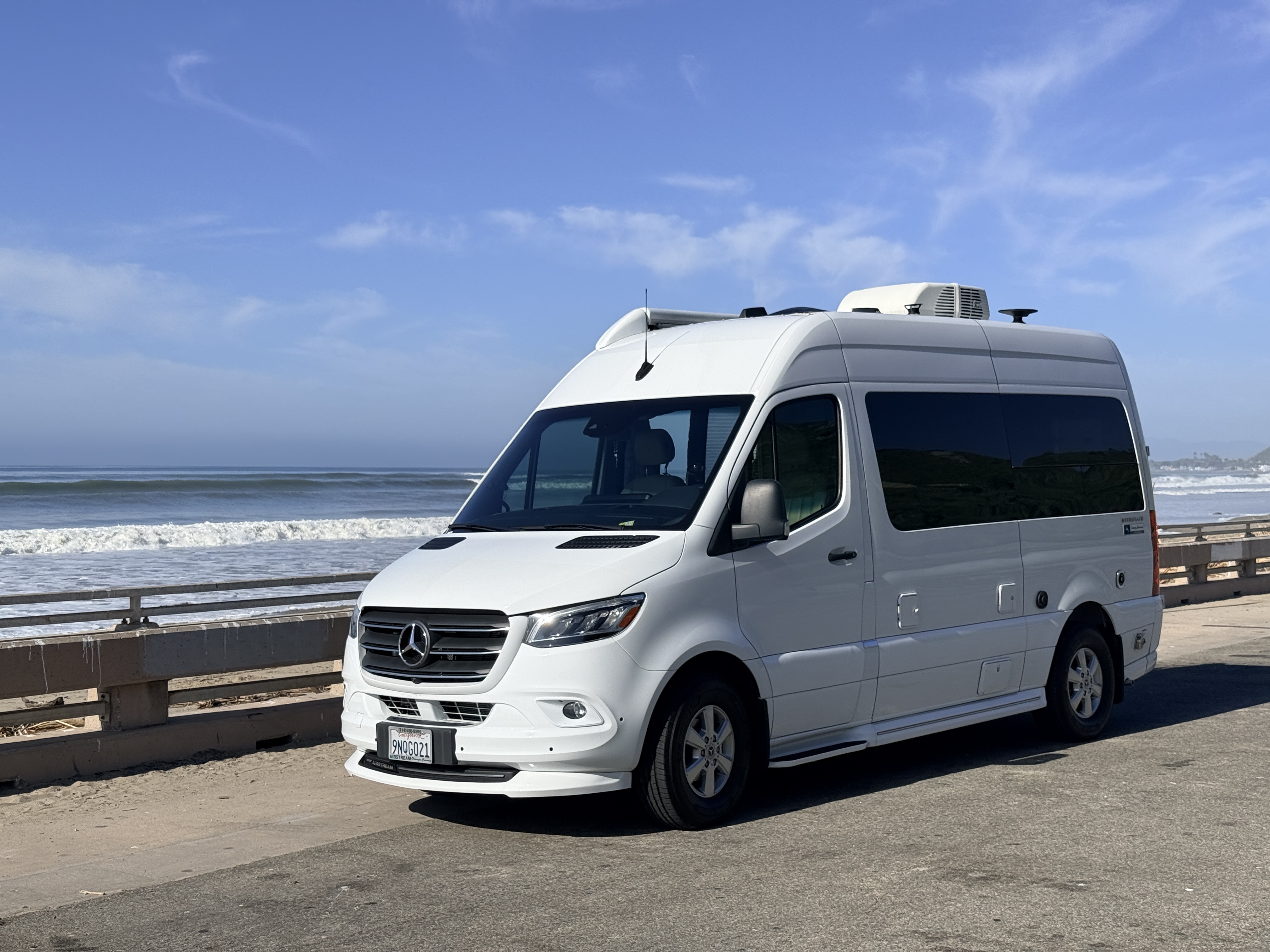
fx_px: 1761
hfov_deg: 39.7
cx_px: 635
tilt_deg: -0.2
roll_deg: -0.4
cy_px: 476
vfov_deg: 30.3
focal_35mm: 48
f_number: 1.78
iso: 64
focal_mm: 6.76
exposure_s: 1/9901
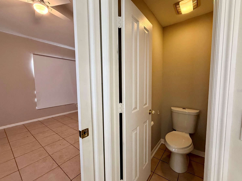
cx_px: 123
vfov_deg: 81.8
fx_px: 105
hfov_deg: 98.2
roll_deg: +0.8
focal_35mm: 15
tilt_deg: -4.0
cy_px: 91
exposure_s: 1/60
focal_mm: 2.22
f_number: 2.2
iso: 500
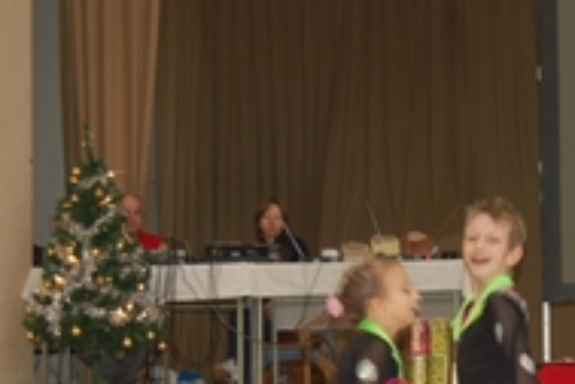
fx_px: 1901
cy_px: 451
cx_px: 444
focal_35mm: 119
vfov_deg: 11.3
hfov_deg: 17.1
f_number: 4.2
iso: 400
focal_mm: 30
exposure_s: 1/60
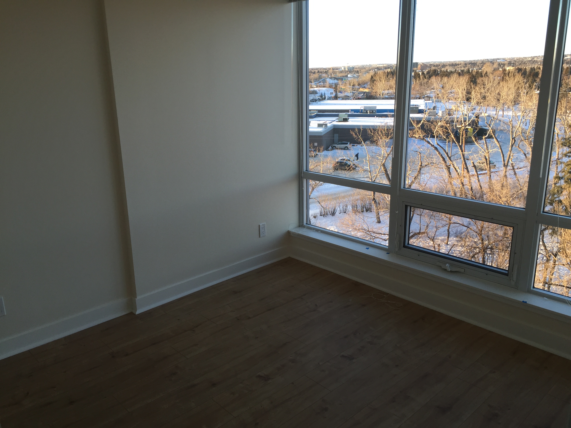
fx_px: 478
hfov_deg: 61.7
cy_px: 214
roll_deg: +0.8
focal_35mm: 29
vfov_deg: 48.2
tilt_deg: -16.4
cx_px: 286
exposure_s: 1/120
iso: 32
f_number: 2.2
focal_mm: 4.15
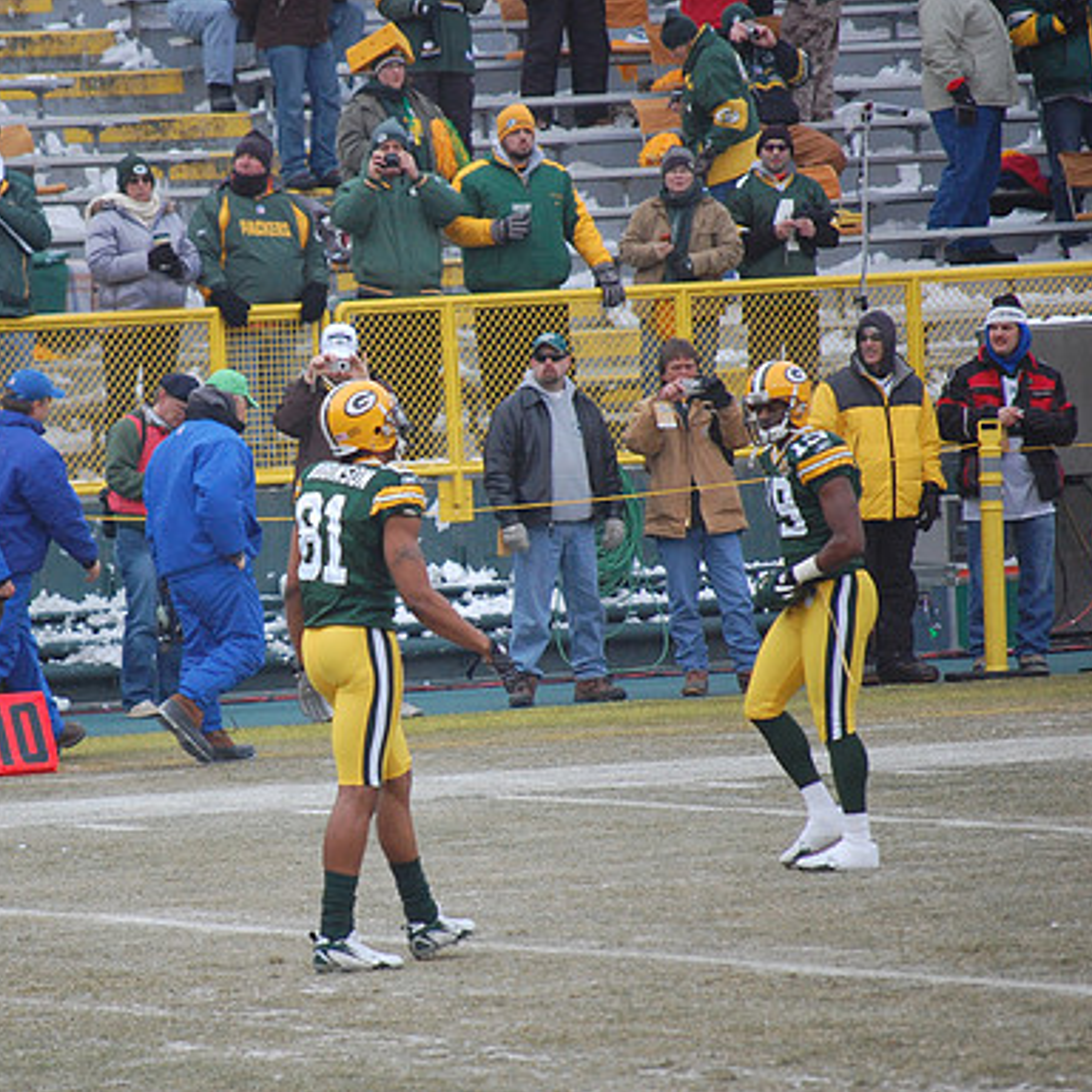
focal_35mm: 385
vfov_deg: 4.6
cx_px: 310
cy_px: 546
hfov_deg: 4.5
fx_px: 13741
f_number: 5.6
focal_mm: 200
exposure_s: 1/800
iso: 800
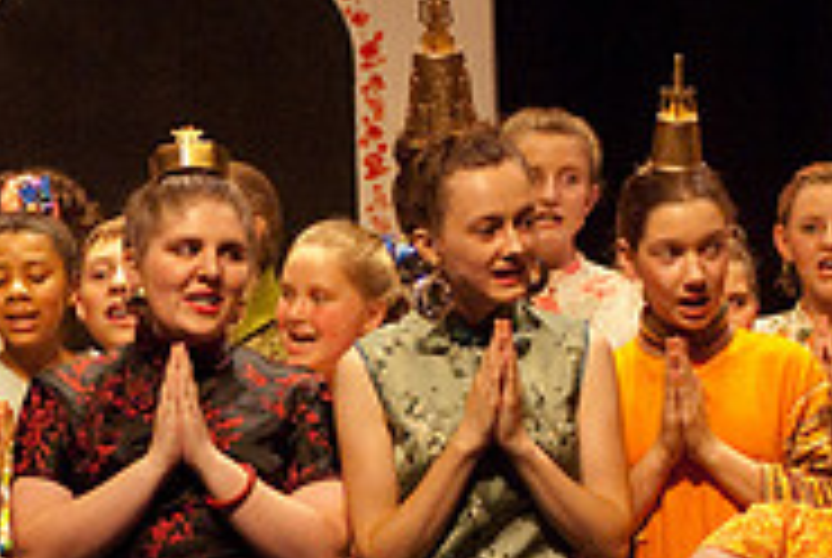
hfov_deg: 5.5
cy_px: 580
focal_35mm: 376
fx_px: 8704
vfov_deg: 3.7
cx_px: -108
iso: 1000
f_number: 2.8
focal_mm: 80
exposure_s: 1/125
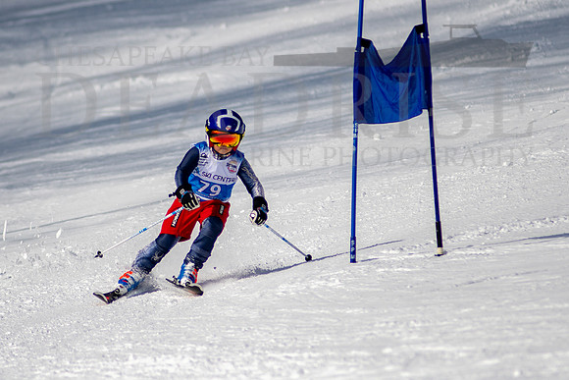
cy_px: 198
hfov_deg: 3.0
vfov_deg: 2.0
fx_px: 10932
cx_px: 234
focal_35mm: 692
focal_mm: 300
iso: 100
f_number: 2.8
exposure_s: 1/8000
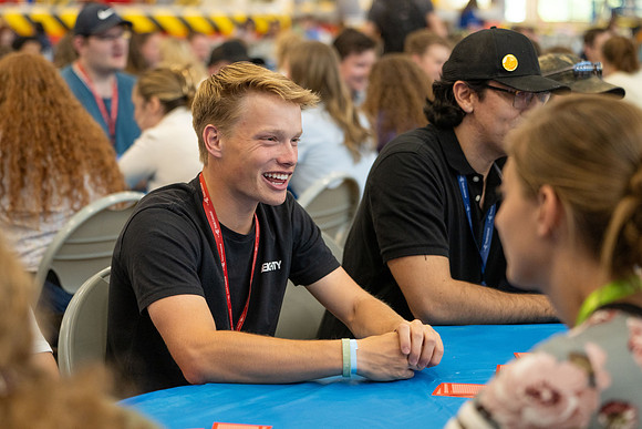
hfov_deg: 24.6
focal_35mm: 83
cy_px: 188
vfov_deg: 16.5
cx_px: 318
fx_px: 1473
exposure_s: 1/250
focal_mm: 70
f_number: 2.8
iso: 800
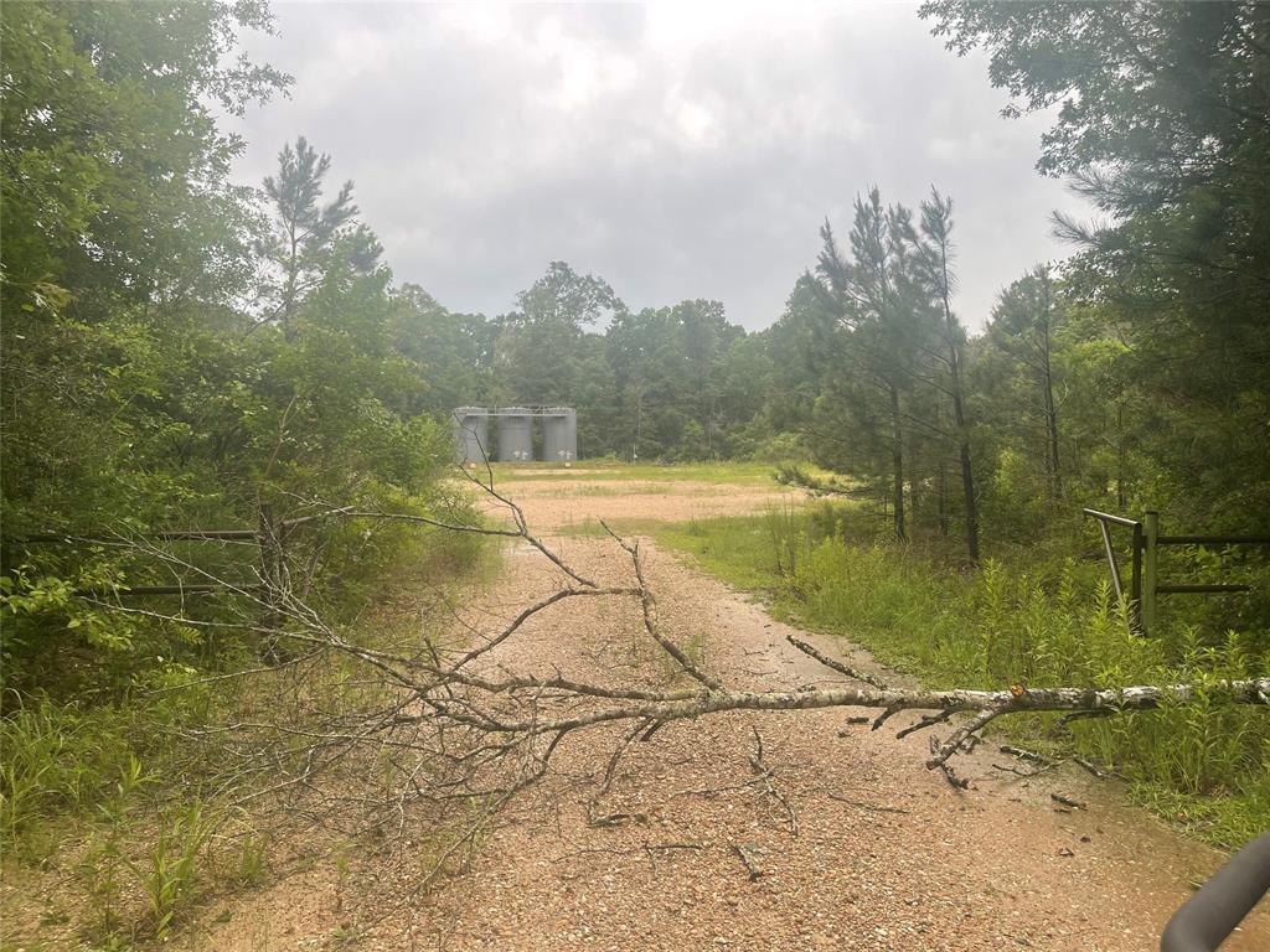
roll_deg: -0.2
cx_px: 635
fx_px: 917
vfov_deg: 54.9
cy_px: 476
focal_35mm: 25
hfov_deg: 69.4
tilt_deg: -2.6
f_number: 1.6
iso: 32
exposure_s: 1/151
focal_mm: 5.1
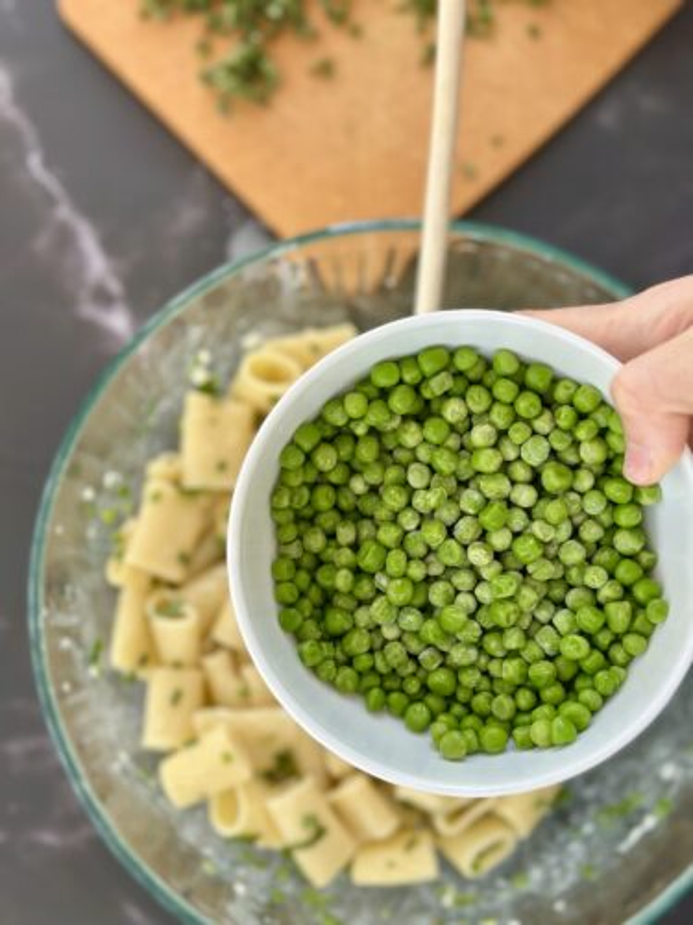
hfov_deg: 30.3
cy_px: 462
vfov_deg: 39.7
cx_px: 346
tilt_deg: -81.1
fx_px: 1281
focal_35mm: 48
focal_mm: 6.86
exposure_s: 1/90
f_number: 1.78
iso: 125
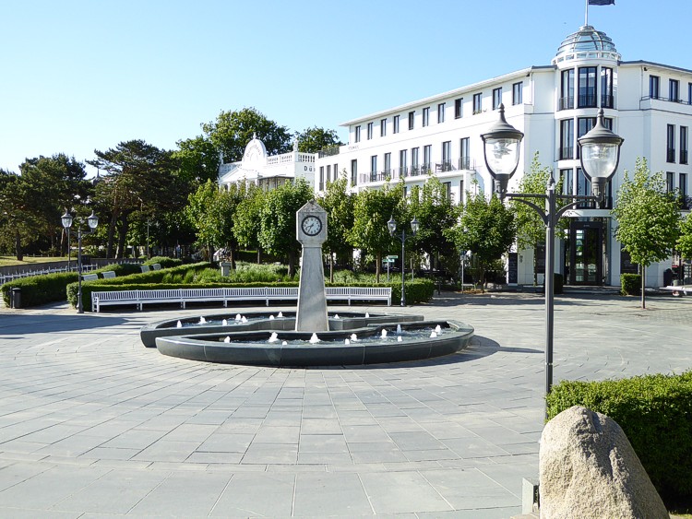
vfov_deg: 39.7
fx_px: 720
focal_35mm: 36
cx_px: 346
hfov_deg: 51.3
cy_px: 260
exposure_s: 1/500
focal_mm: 6.3
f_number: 3.7
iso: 100
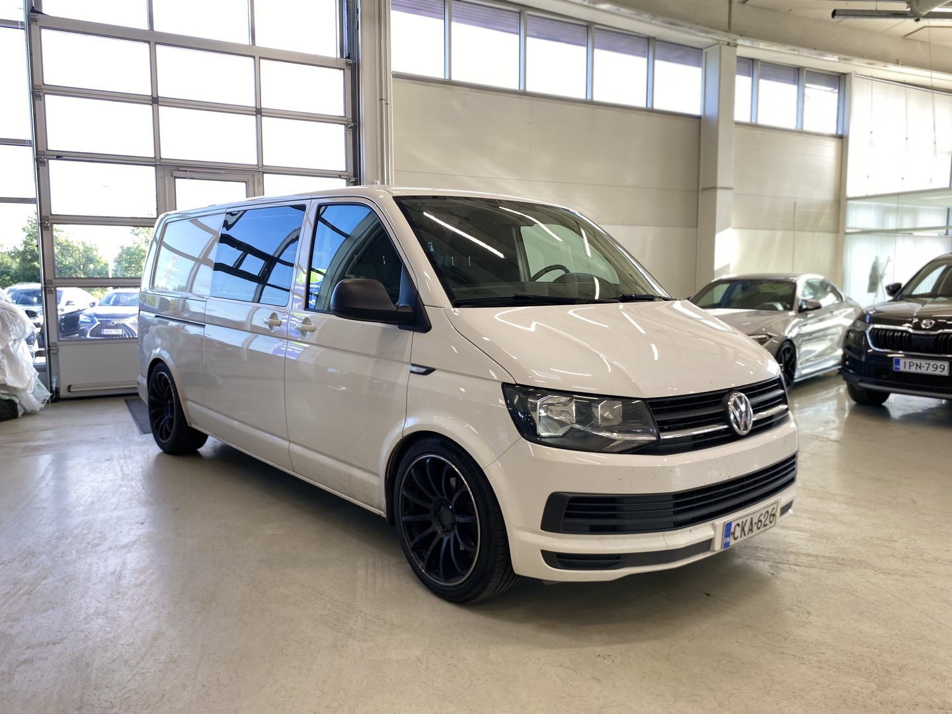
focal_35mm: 26
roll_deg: +0.4
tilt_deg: -5.7
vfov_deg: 53.1
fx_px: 715
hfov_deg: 67.3
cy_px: 357
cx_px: 476
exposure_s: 1/100
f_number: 1.8
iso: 50
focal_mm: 4.25
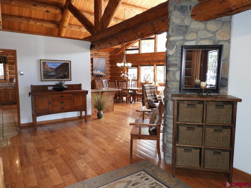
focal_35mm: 24
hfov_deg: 71.6
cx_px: 126
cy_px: 94
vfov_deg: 56.8
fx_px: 174
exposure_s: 1/20
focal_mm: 4.3
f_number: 3.3
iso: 100
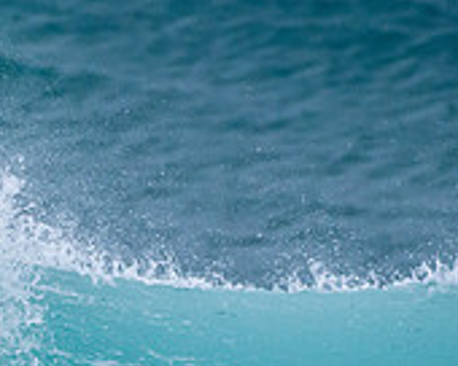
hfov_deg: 0.8
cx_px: -102
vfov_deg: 0.6
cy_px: 427
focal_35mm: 2397
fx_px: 32491
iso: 1000
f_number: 5.6
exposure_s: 1/2500
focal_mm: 500
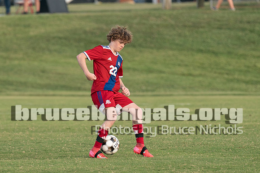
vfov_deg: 3.4
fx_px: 2956
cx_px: 111
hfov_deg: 5.0
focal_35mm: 409
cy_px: 76
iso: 400
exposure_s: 1/1250
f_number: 2.8
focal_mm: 170
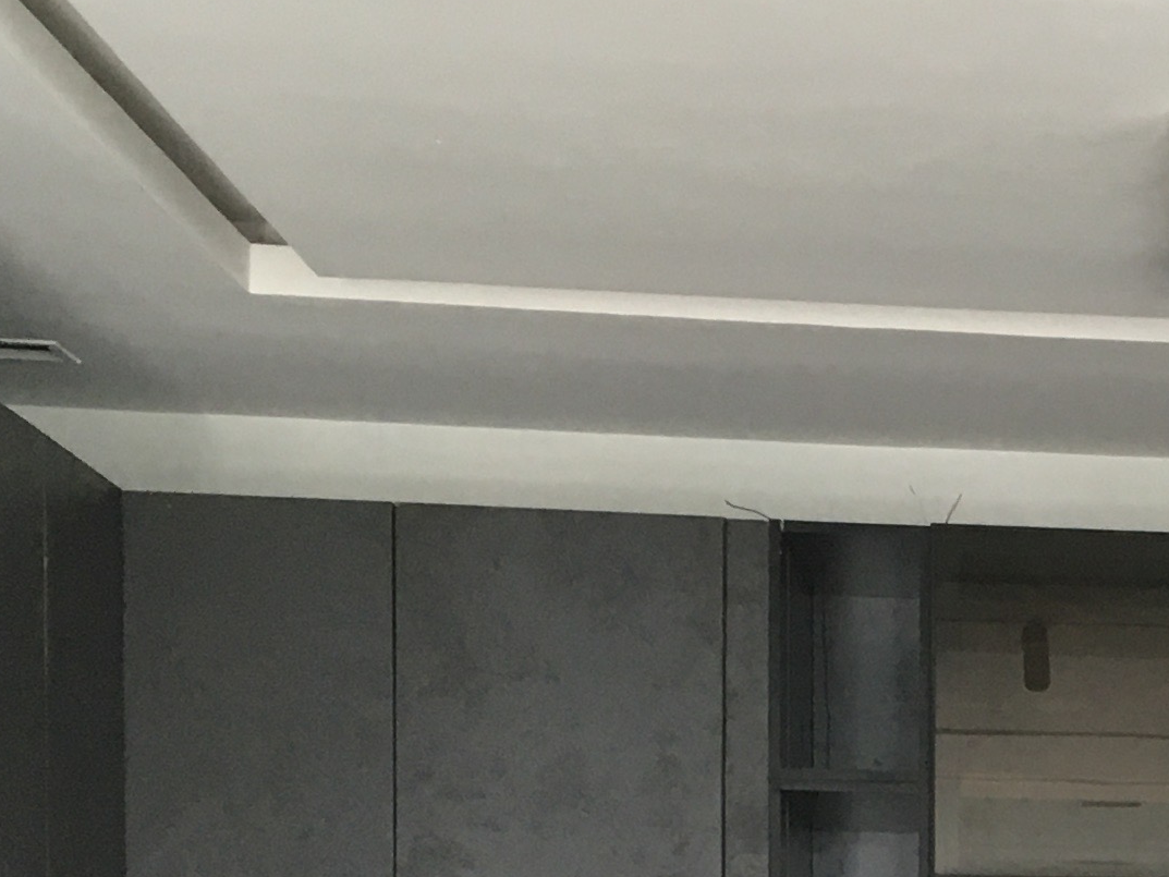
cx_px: 1506
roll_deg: -0.2
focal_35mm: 109
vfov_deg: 12.6
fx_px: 3681
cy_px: 1463
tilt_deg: -1.1
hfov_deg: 17.0
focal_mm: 4.15
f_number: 2.2
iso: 100
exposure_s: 1/33
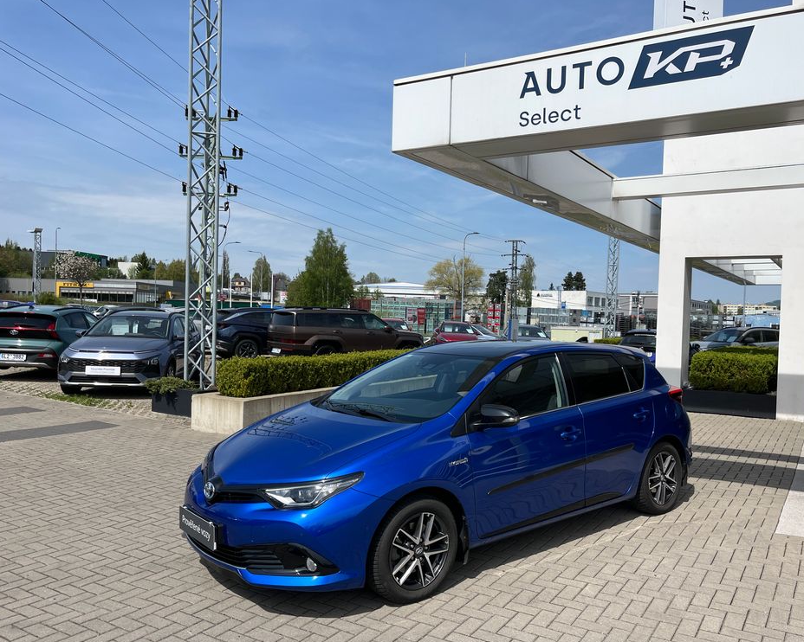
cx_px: 437
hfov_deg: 62.1
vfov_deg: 51.5
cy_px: 329
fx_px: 666
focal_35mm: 28
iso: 50
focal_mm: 5.1
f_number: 1.6
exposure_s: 1/5848
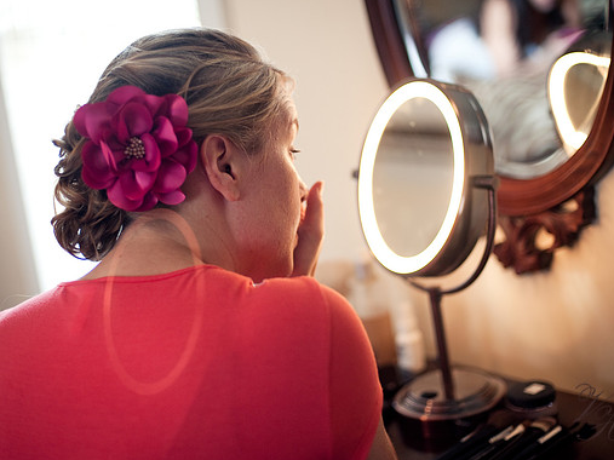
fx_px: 975
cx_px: 303
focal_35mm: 55
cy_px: 231
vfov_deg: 26.5
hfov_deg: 34.9
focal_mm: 50
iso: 320
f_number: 1.8
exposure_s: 1/100
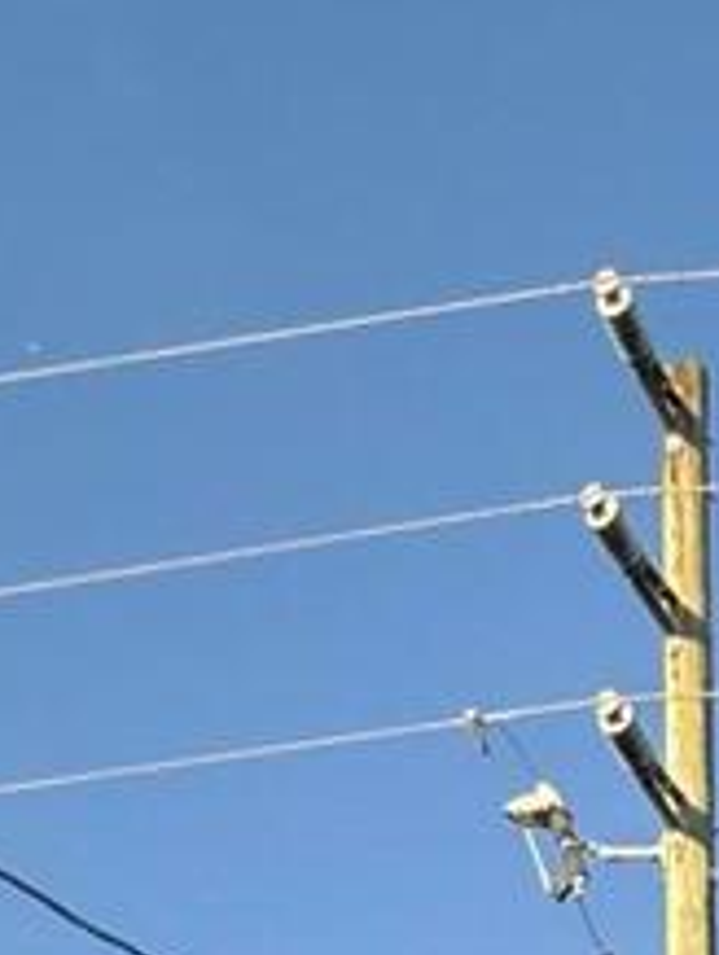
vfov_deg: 13.7
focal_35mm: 77
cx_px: 1429
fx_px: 2128
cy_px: 2479
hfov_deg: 15.4
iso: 50
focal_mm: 2.22
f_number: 2.2
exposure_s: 1/286
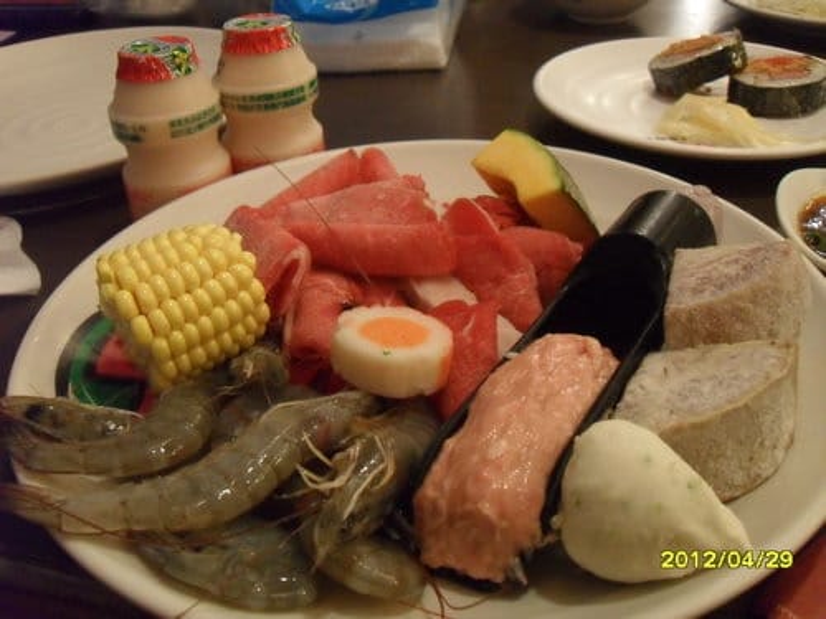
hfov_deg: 52.6
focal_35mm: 35
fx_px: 835
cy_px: 310
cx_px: 413
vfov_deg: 40.7
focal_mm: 6.2
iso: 400
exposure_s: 1/15
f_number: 2.8
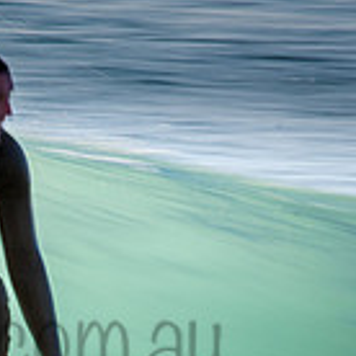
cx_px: -52
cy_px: 311
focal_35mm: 2684
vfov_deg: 0.7
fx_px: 31229
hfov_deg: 0.7
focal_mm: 500
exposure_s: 1/30
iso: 100
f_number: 20
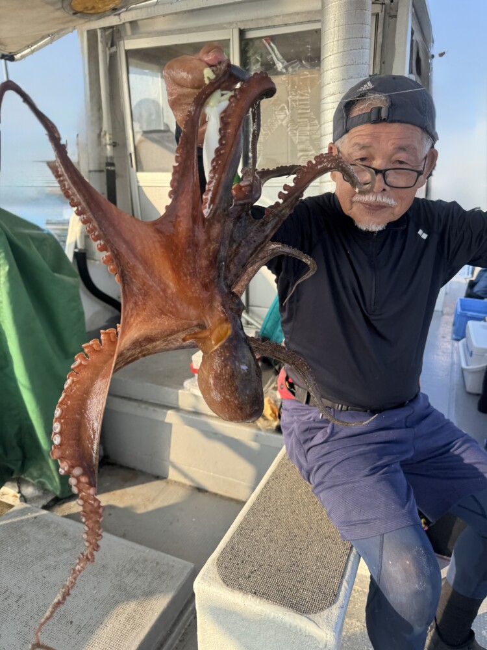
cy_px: 325
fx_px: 450
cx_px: 244
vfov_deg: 71.6
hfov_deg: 56.8
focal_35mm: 24
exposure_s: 1/1094
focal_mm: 6.76
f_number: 1.78
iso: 80
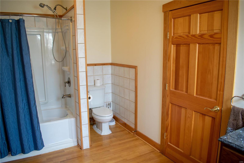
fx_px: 244
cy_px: 82
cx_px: 122
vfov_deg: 36.9
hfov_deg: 53.1
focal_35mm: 36
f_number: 4
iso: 200
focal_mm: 24
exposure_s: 1/60
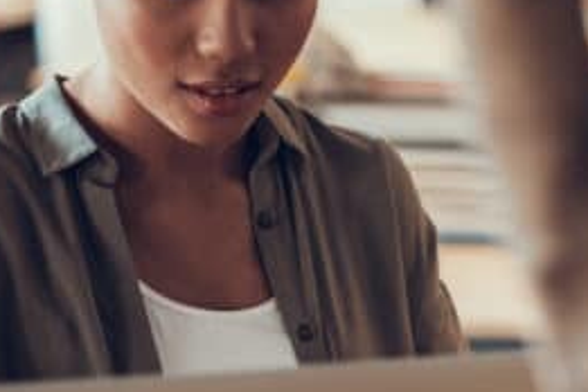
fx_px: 3201
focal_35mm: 196
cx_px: 583
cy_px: 202
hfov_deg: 10.4
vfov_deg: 7.0
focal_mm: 50
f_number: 1.4
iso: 200
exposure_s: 1/160
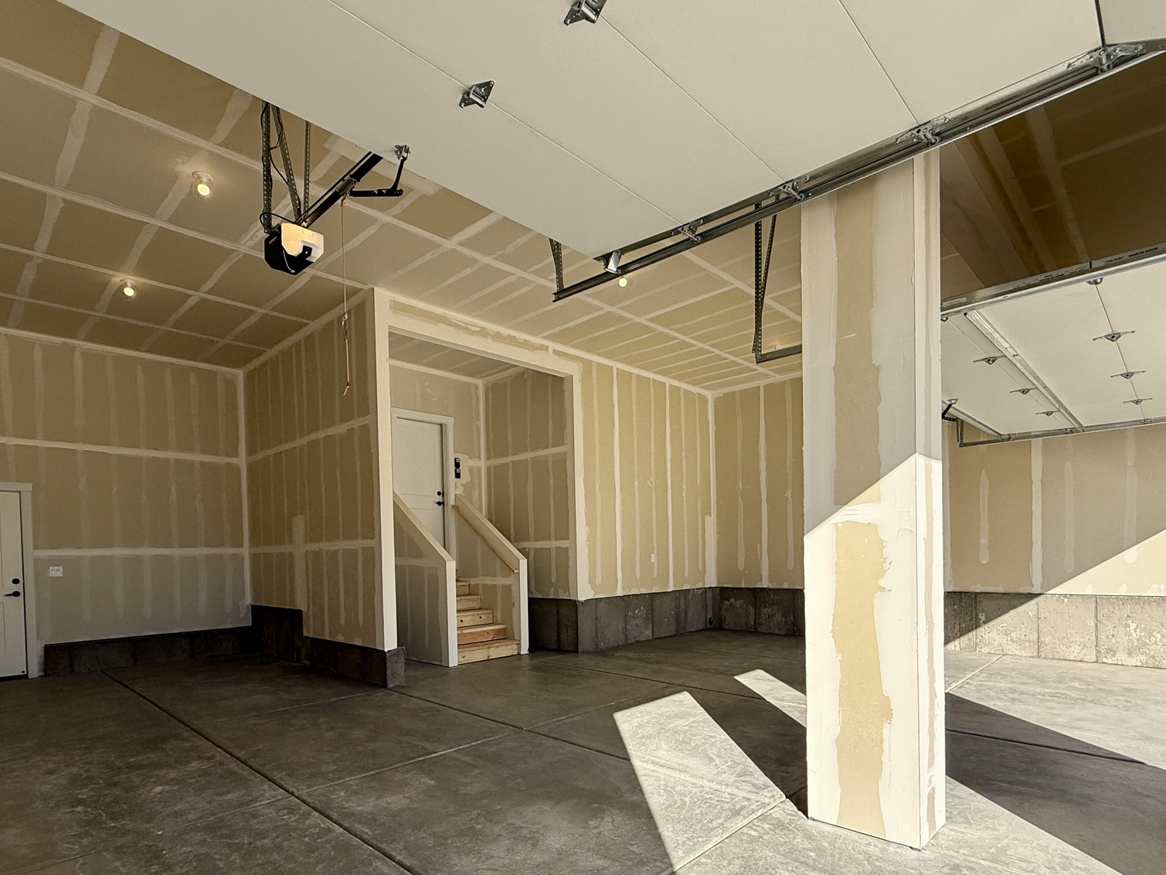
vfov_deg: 67.1
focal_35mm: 19
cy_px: 570
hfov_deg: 84.6
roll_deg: +1.2
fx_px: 640
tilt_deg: -0.9
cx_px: 562
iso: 64
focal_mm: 2.22
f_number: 2.2
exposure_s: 1/1145
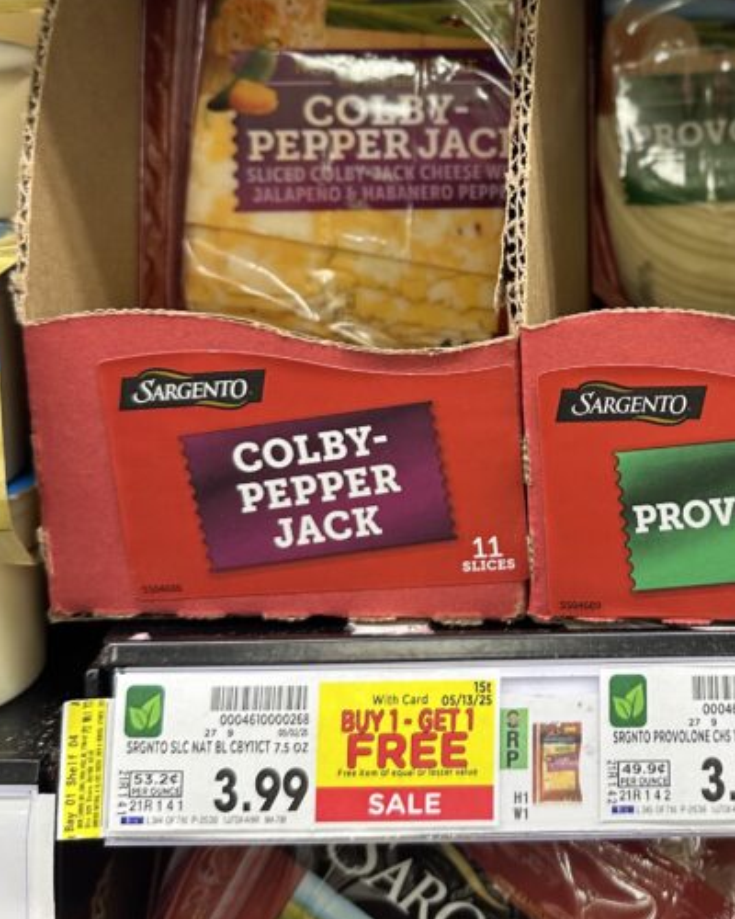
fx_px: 1305
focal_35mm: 48
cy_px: 309
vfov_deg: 38.4
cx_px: 617
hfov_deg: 30.5
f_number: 1.78
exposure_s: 1/60
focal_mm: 6.86
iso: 125
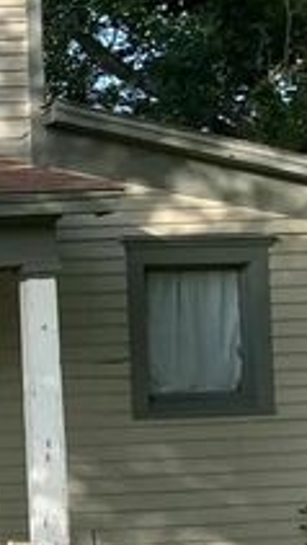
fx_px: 2138
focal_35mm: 148
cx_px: -413
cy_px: 488
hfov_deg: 7.7
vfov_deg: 14.4
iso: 32
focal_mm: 3.99
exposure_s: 1/463
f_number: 1.8
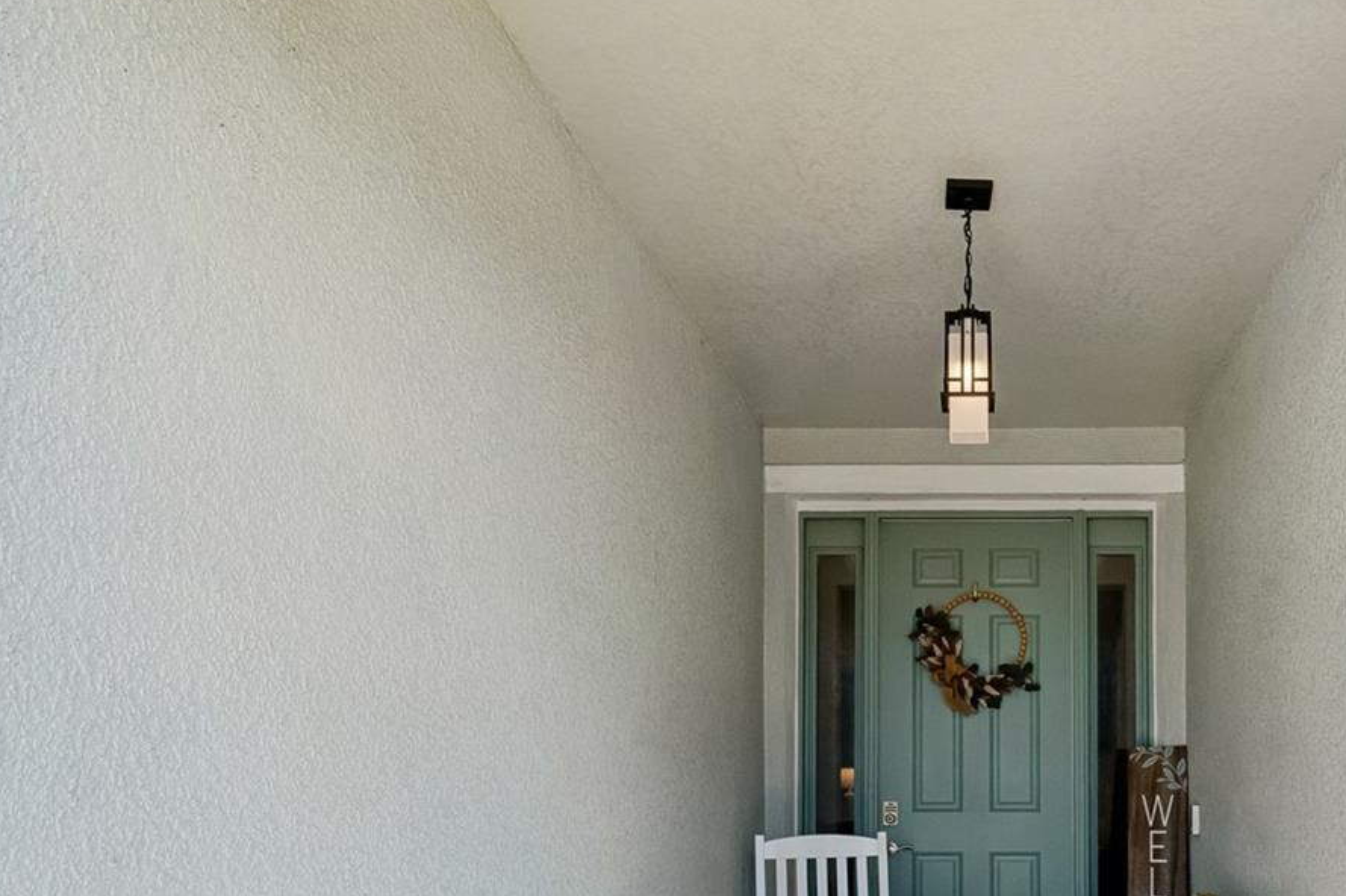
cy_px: 737
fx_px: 1009
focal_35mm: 27
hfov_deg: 63.6
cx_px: 1001
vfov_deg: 45.1
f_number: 7.1
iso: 100
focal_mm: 10
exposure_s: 1/160
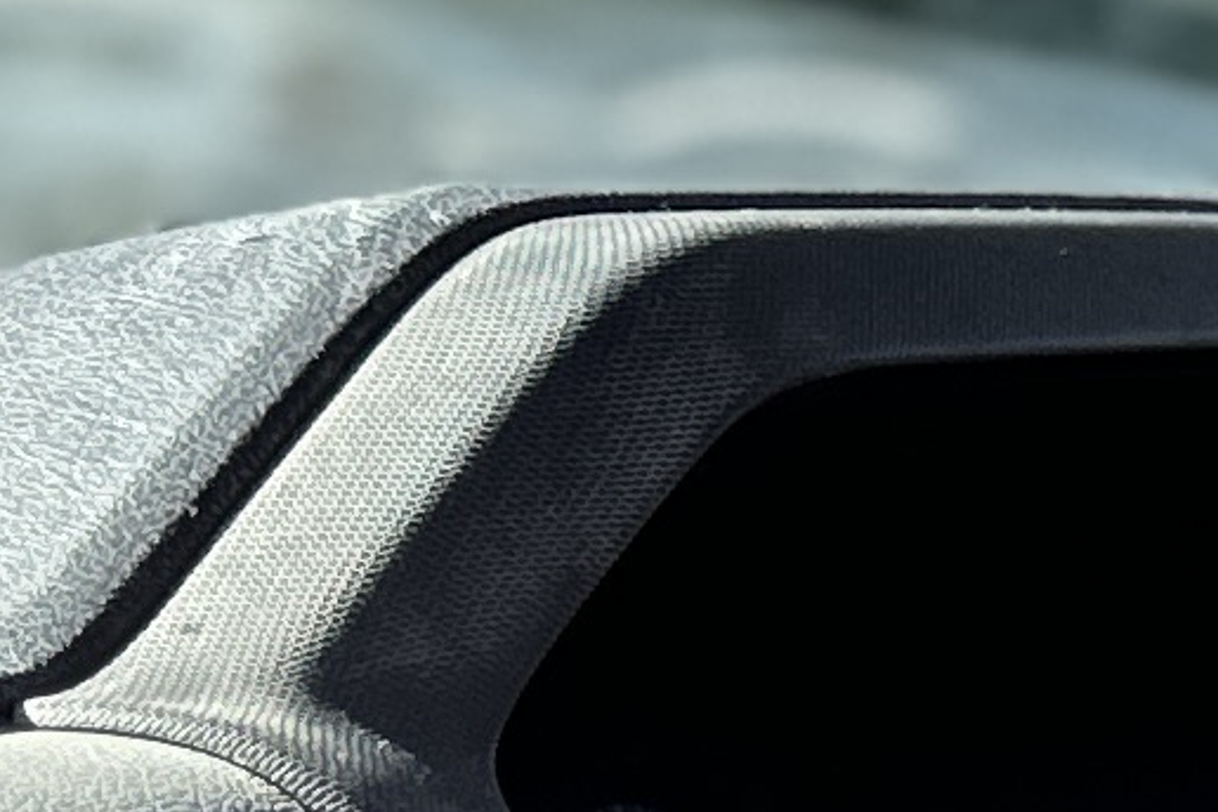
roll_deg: -3.3
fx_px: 6597
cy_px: 1076
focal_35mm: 195
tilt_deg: -6.1
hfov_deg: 9.0
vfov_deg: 7.0
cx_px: 3333
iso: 80
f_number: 1.78
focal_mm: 6.86
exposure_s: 1/1131
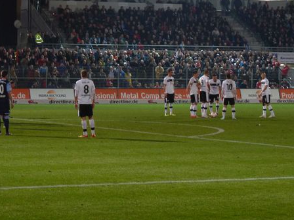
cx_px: 128
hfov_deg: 13.3
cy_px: 83
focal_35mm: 149
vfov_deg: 9.9
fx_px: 1264
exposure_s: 1/40
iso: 250
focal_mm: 20.8
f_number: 3.6
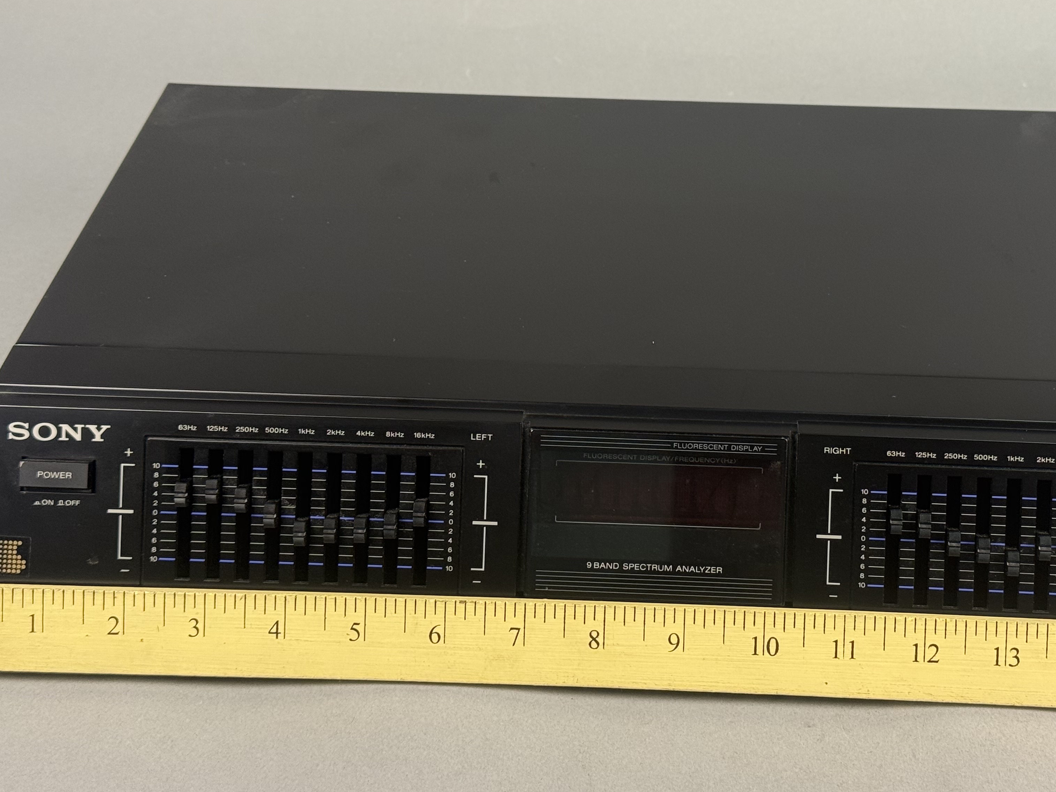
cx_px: 659
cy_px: 283
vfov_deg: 22.9
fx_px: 1952
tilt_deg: -30.5
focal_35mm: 64
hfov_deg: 30.1
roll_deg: -0.9
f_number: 1.78
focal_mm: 6.76
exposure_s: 1/60
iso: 64
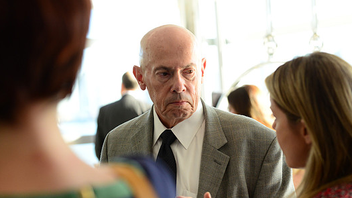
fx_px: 756
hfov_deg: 26.2
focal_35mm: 81
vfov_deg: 14.9
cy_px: 82
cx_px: 176
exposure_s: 1/800
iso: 1600
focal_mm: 70
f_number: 4
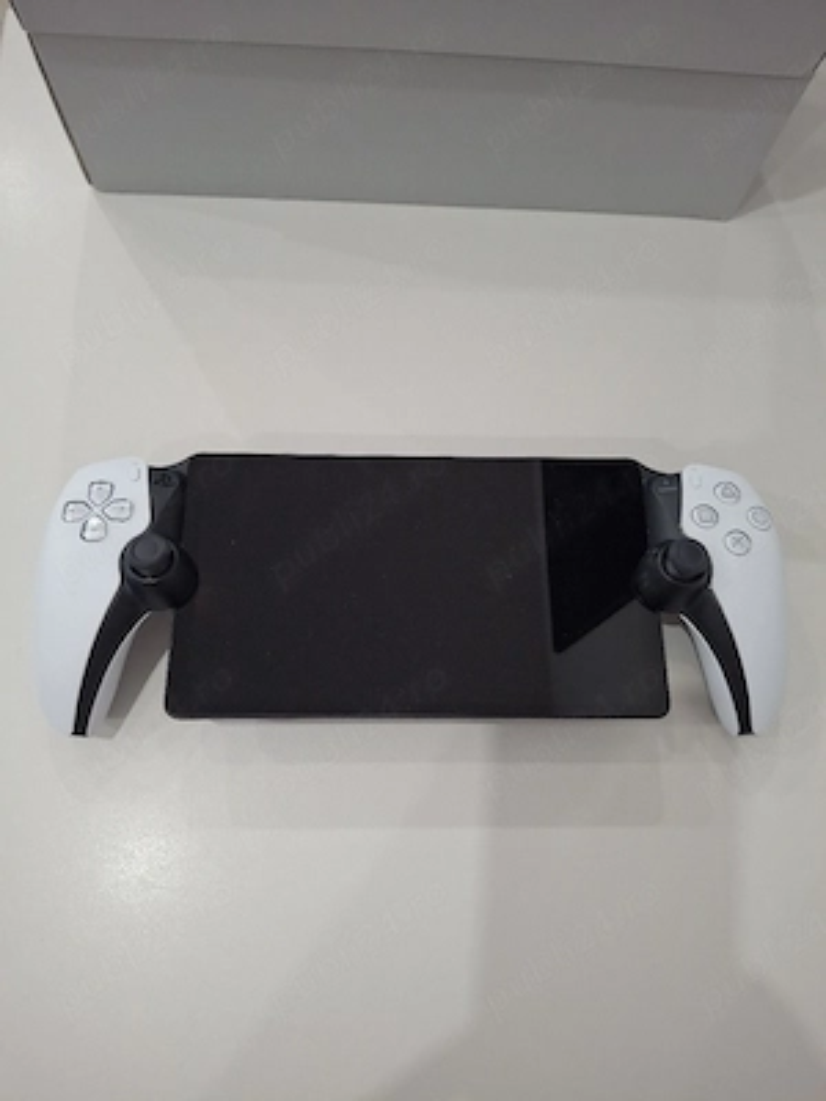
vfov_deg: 69.4
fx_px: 795
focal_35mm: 25
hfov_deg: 54.9
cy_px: 550
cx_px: 413
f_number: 1.8
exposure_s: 1/50
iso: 160
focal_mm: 4.69
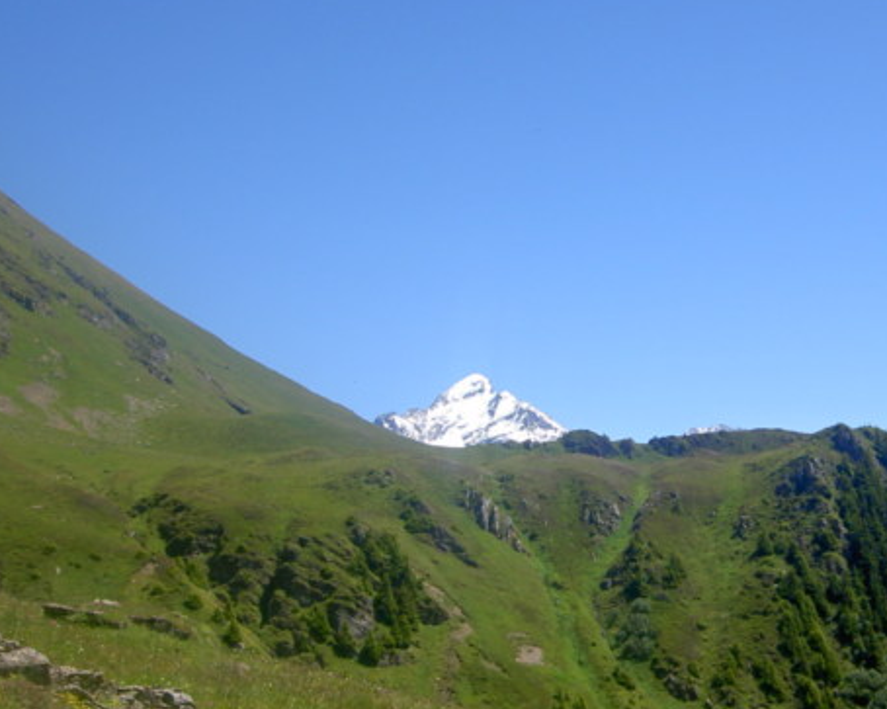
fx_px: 1391
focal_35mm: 53
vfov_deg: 28.5
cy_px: 427
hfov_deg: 34.6
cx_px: 671
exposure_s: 1/250
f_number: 4.7
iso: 50
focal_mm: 5.6
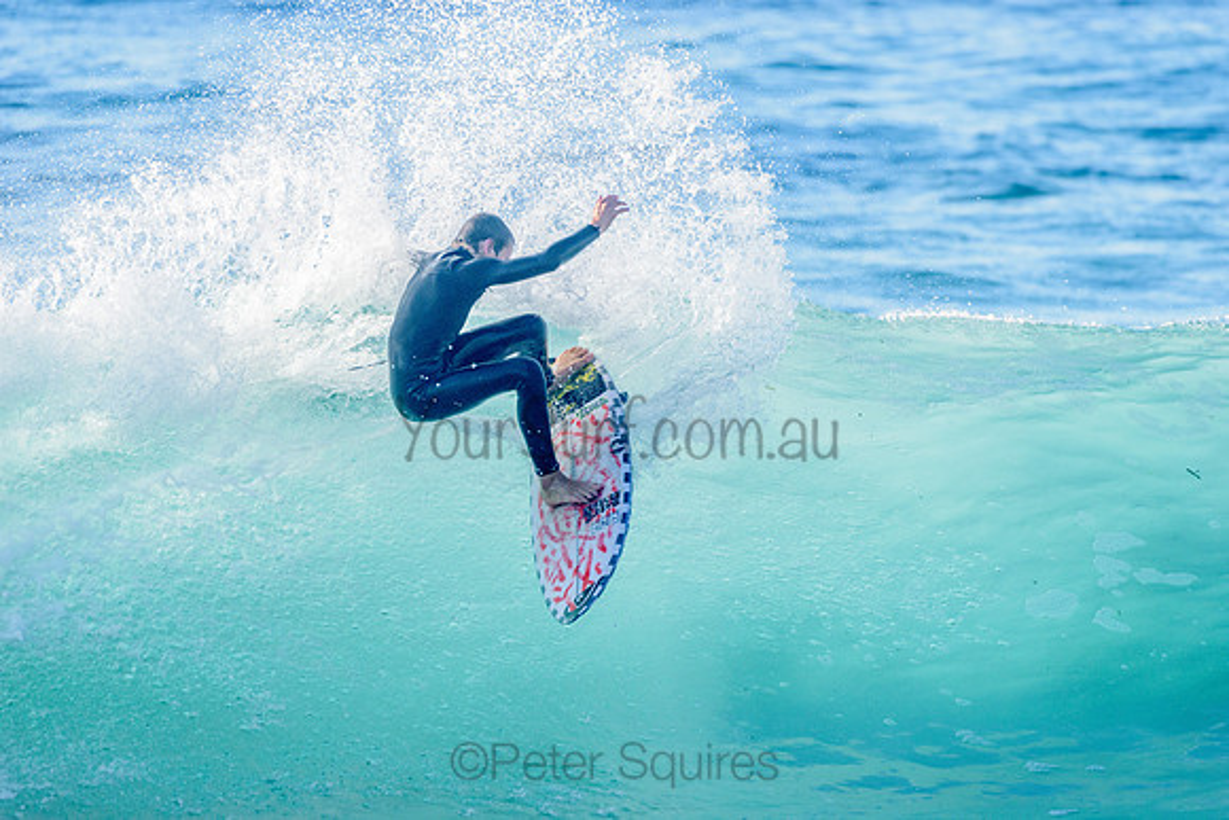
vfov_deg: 2.8
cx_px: 614
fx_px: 17073
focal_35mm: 500
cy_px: 410
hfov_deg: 4.1
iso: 500
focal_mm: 500
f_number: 5.6
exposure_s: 1/2000
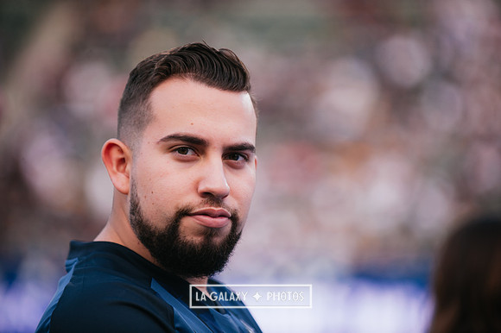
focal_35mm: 200
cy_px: 166
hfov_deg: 10.3
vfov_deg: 6.9
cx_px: 250
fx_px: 2782
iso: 250
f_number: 2.8
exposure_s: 1/500
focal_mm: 200
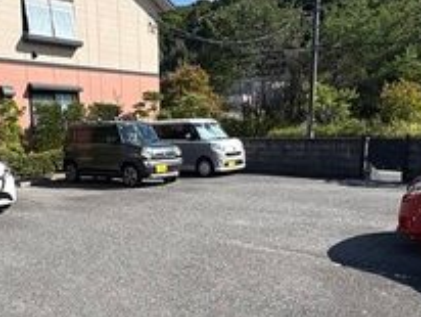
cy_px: 229
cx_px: 166
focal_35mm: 38
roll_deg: +3.7
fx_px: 463
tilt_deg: -7.9
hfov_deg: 48.6
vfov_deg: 37.1
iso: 40
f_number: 2.2
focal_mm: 2.22
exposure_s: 1/1420
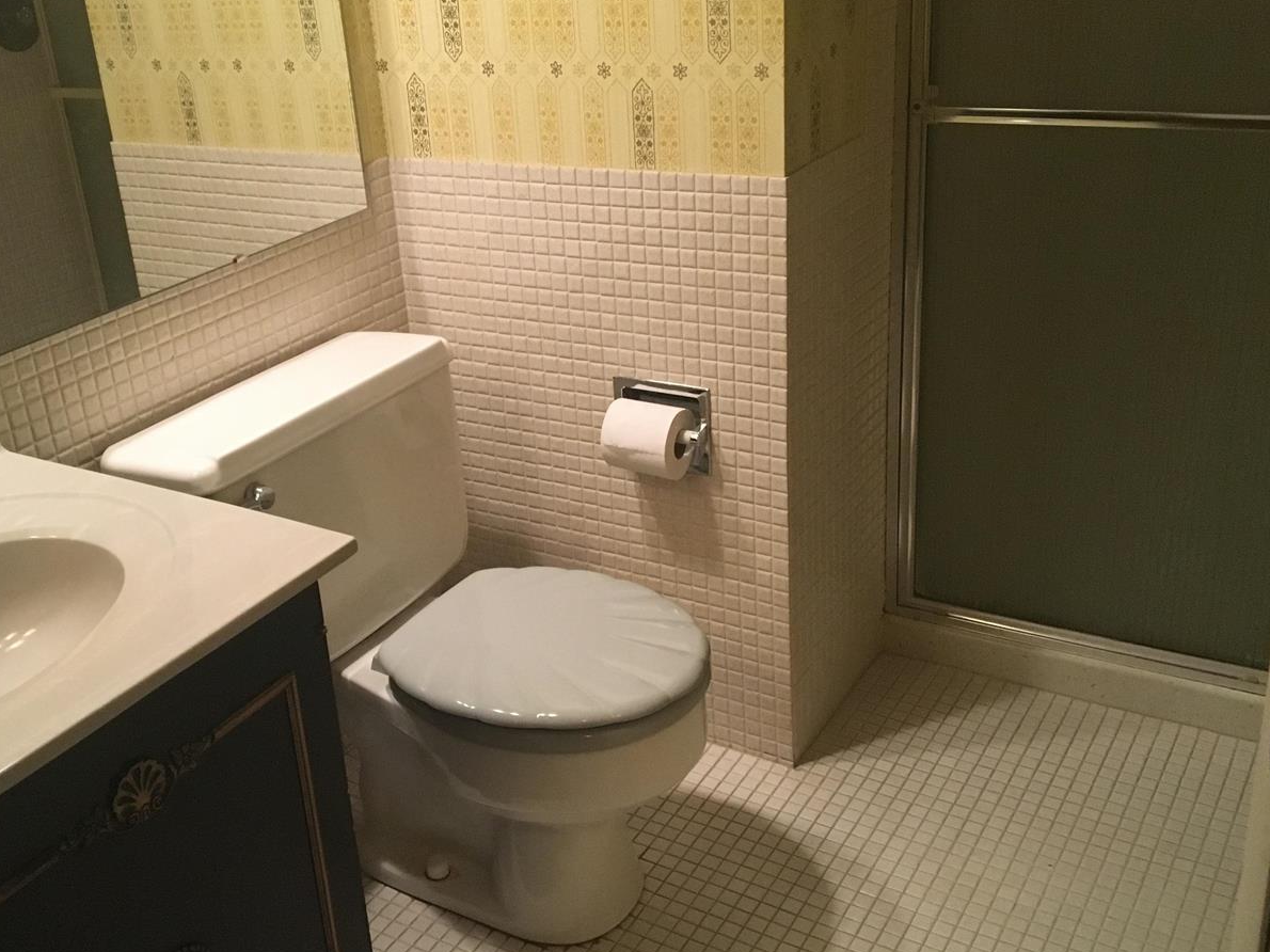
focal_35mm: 39
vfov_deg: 36.8
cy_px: 445
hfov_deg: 47.6
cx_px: 519
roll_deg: +3.9
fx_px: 1431
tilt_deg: -20.9
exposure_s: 1/30
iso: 200
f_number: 2.2
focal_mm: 4.15
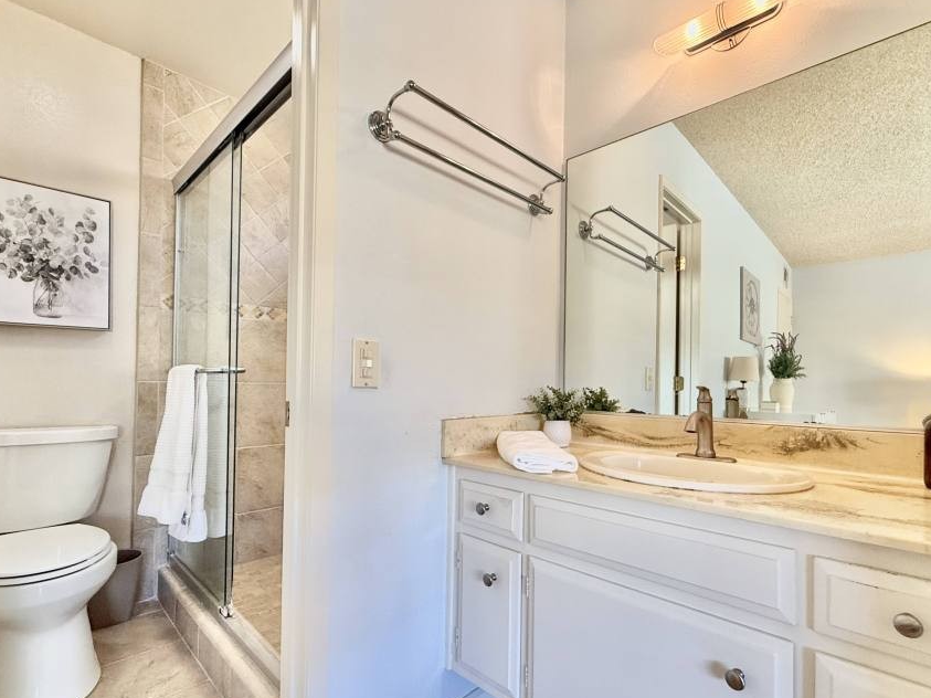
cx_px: 499
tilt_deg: +0.8
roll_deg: -1.0
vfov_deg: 74.6
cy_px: 378
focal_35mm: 17
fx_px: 457
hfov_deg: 90.9
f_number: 2.2
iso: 250
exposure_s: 1/120
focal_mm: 2.22
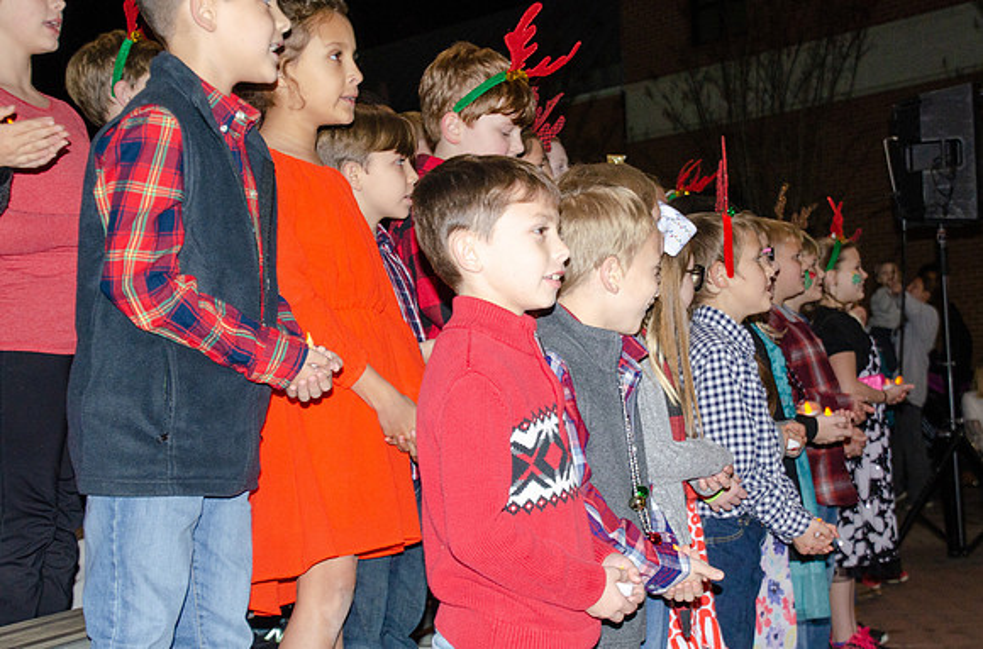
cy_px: 367
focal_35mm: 64
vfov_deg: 21.0
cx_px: 553
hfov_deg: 31.4
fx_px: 1749
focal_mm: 38
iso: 400
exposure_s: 1/60
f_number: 4.5
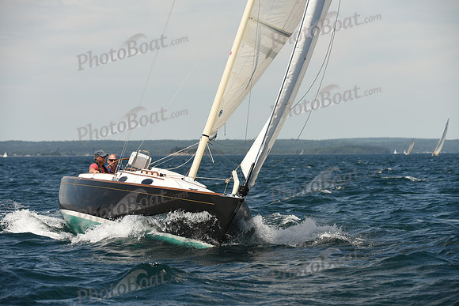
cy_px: 153
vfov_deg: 6.9
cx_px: 230
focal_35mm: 200
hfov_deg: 10.3
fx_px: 2550
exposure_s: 1/1000
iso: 250
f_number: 6.3
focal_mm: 200
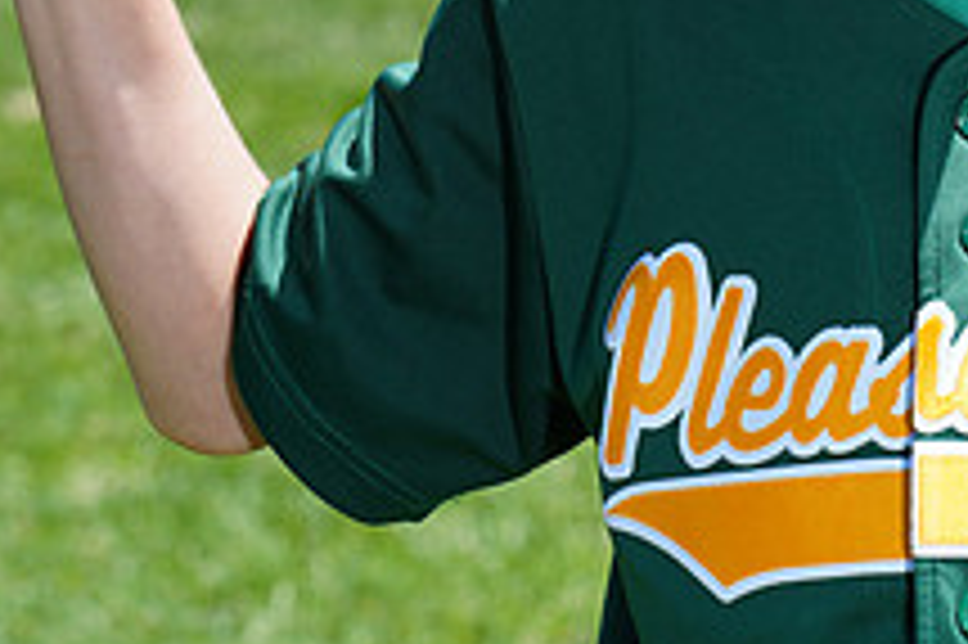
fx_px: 11741
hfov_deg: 4.7
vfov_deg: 3.1
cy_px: -187
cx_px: 973
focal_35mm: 437
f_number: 10
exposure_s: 1/200
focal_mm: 162
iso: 200
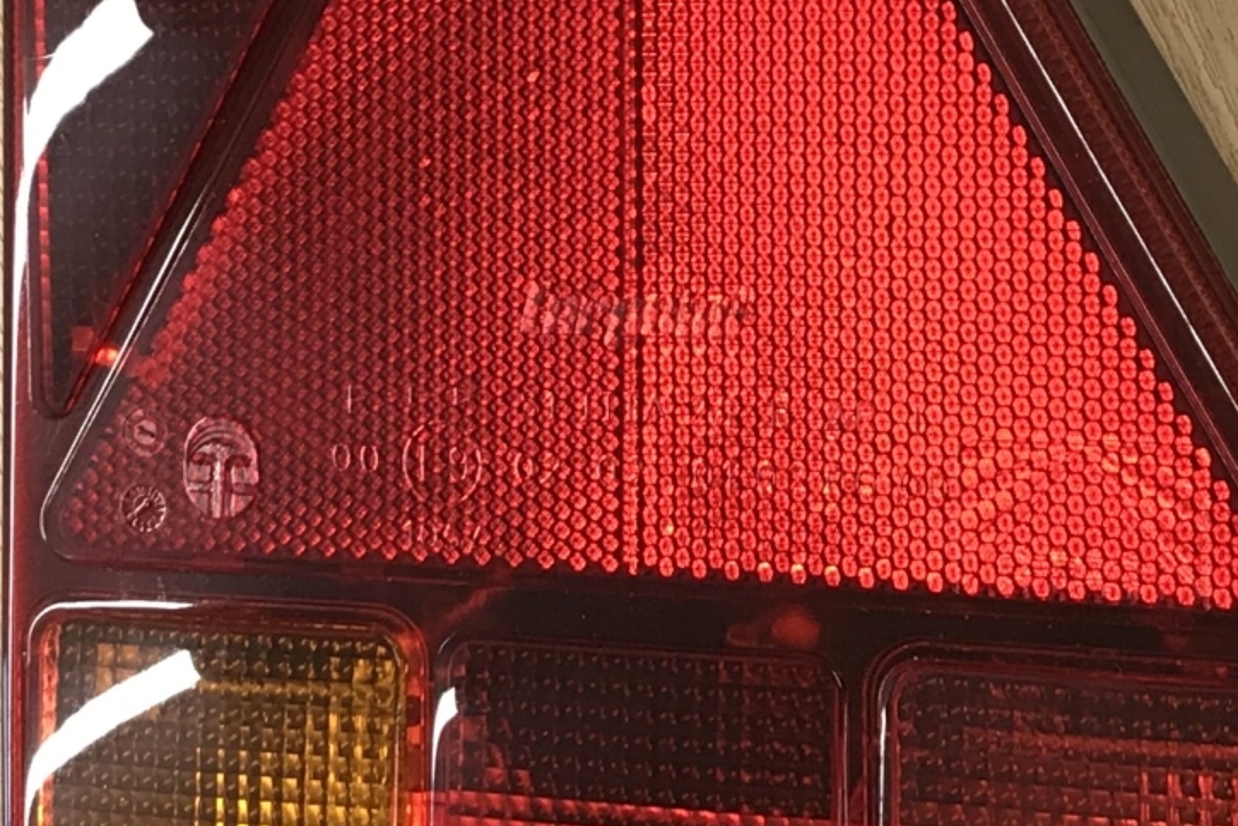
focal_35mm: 103
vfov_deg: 13.2
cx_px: 641
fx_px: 3543
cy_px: 67
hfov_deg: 19.8
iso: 25
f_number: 1.8
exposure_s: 1/33
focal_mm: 3.99
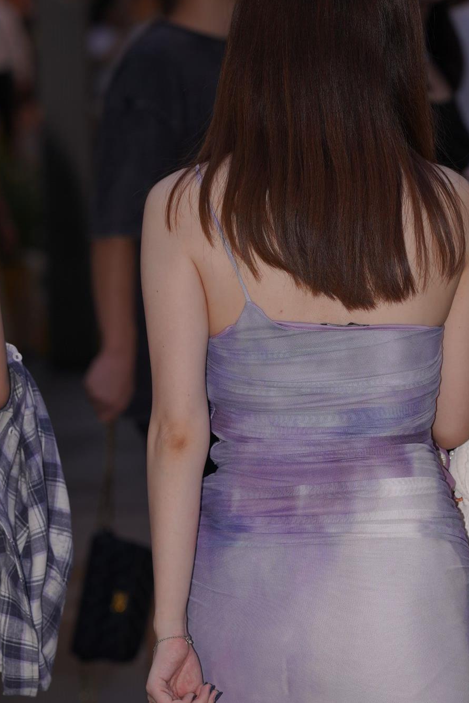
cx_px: 315
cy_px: 583
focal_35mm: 287
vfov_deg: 7.2
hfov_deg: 4.8
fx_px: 5608
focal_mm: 135
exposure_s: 1/200
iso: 400
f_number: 4.5
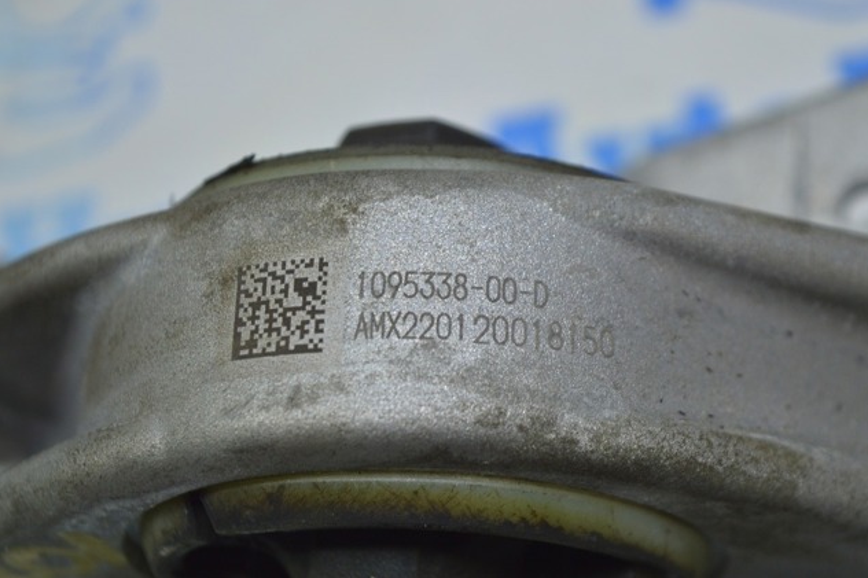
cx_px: 438
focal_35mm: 84
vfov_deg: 16.3
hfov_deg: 24.3
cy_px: 290
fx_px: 2013
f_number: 5.6
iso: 400
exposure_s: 1/50
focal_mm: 55
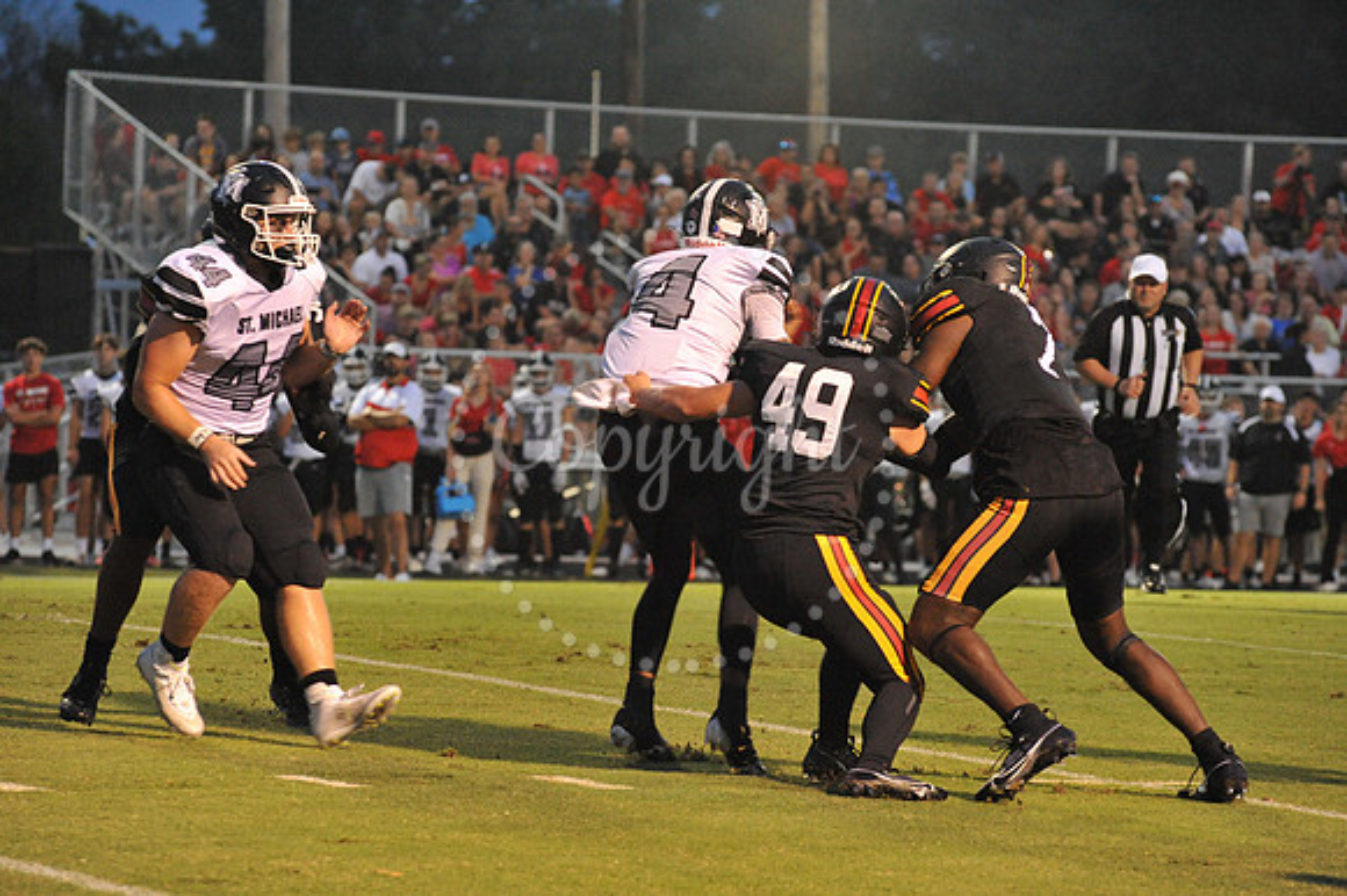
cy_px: 448
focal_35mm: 200
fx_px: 7479
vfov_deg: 6.9
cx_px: 674
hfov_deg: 10.3
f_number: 5.6
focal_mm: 200
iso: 6400
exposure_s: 1/200
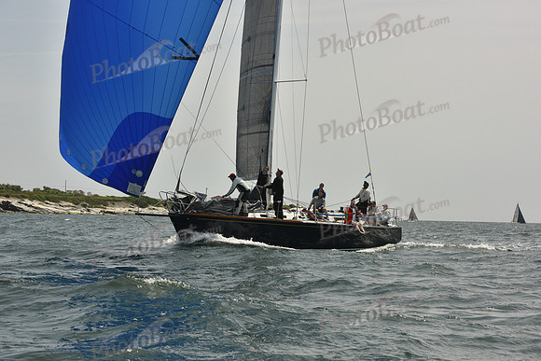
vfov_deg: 13.4
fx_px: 1533
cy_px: 180
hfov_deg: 20.0
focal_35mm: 102
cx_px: 270
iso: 400
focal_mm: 102
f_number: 11
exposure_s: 1/1600
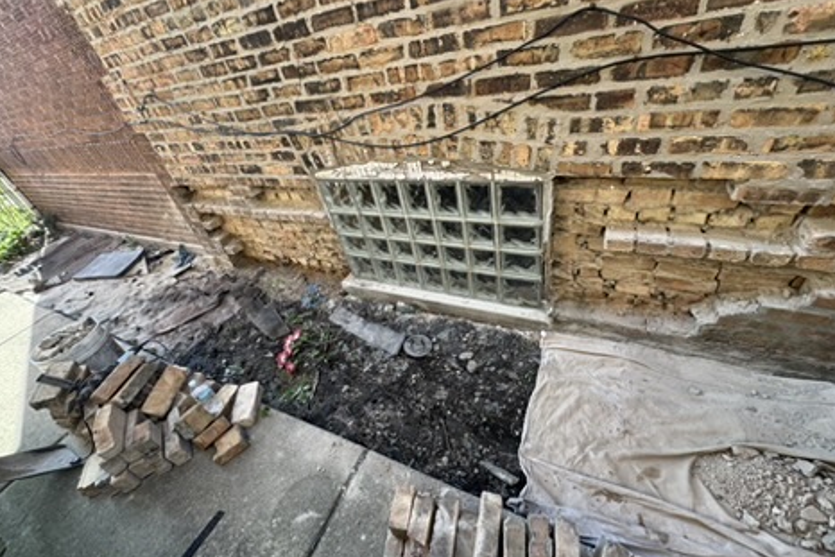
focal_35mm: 15
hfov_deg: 100.4
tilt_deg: -36.2
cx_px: 416
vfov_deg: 77.2
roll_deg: +14.1
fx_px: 348
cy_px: 258
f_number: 2.2
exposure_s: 1/105
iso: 40
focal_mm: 2.22
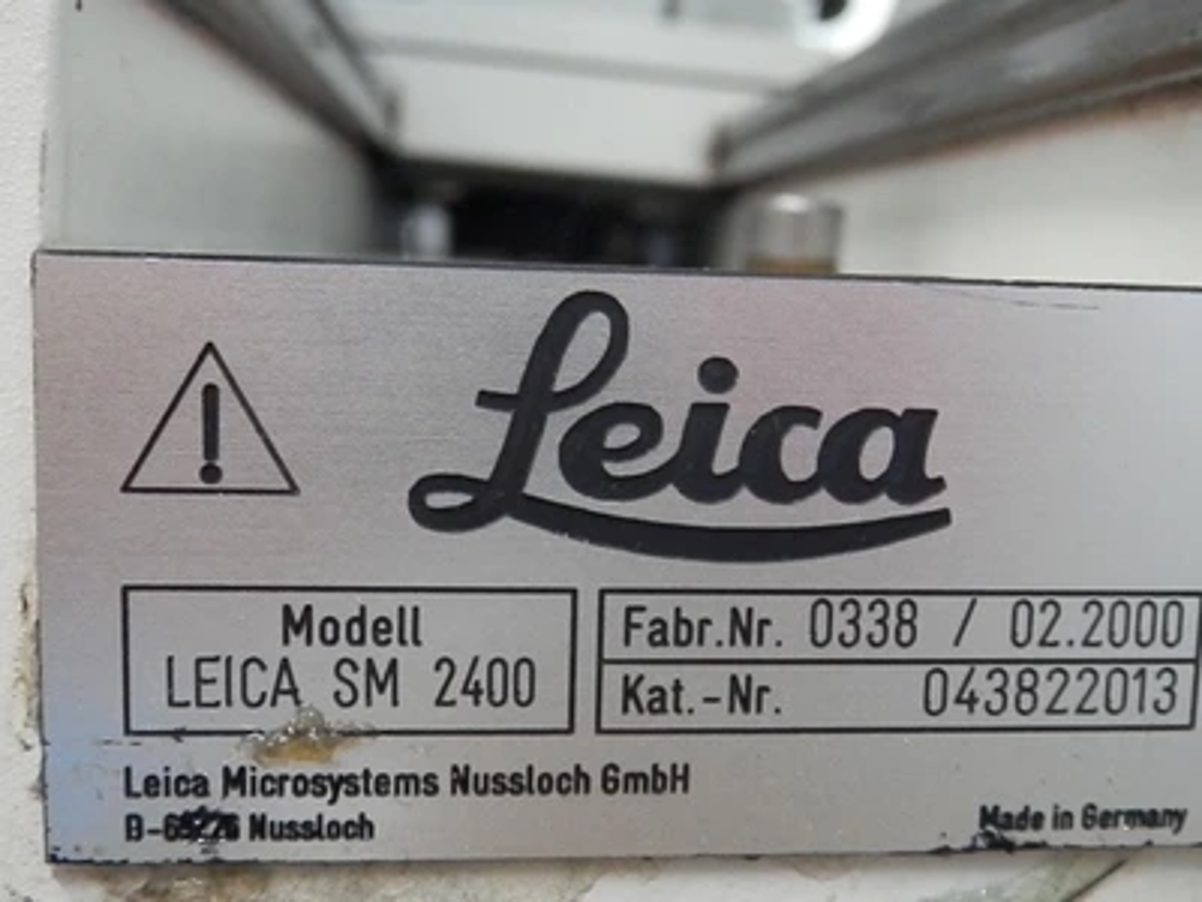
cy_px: 451
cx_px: 601
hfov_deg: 54.0
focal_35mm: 34
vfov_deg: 41.8
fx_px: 1181
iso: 1600
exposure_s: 1/30
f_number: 3.5
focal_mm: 6.2
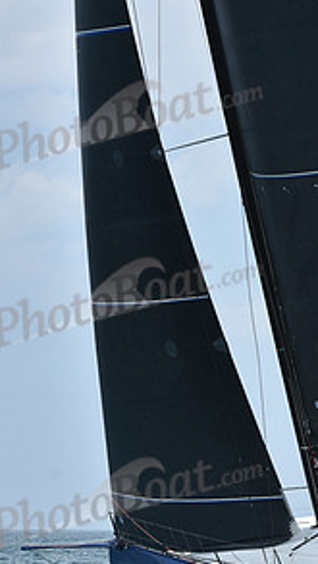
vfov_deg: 11.3
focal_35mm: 191
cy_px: 371
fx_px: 2861
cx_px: 364
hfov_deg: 6.3
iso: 250
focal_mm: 92
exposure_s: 1/1250
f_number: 7.1
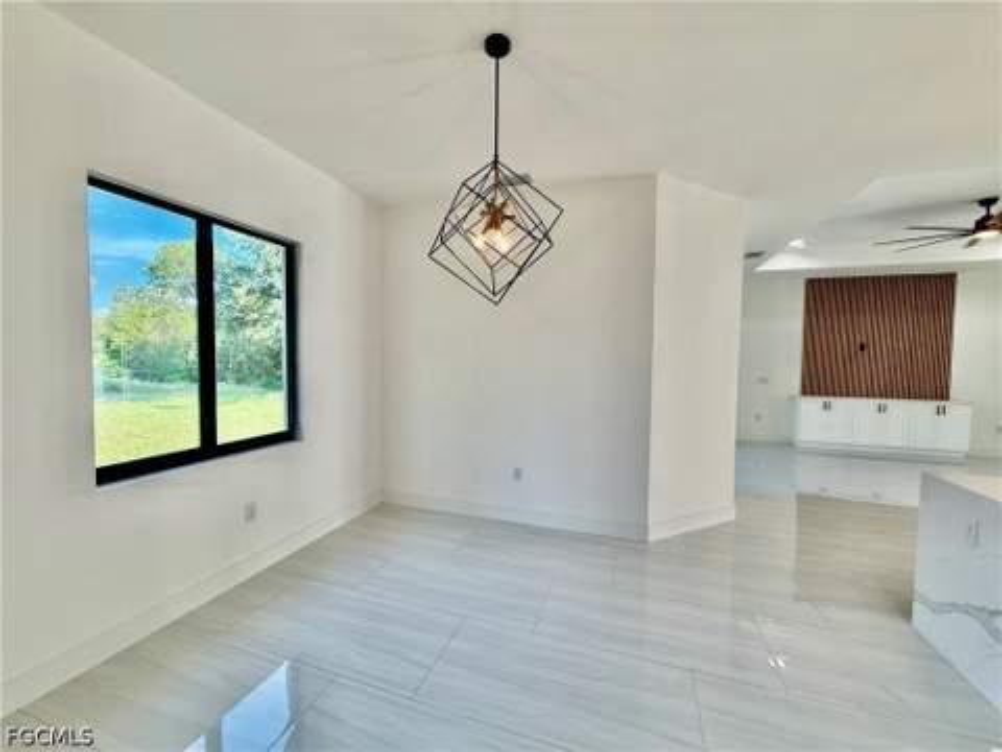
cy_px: 376
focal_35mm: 14
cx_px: 501
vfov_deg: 85.7
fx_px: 405
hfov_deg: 102.1
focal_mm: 2.22
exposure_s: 1/120
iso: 64
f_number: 2.2
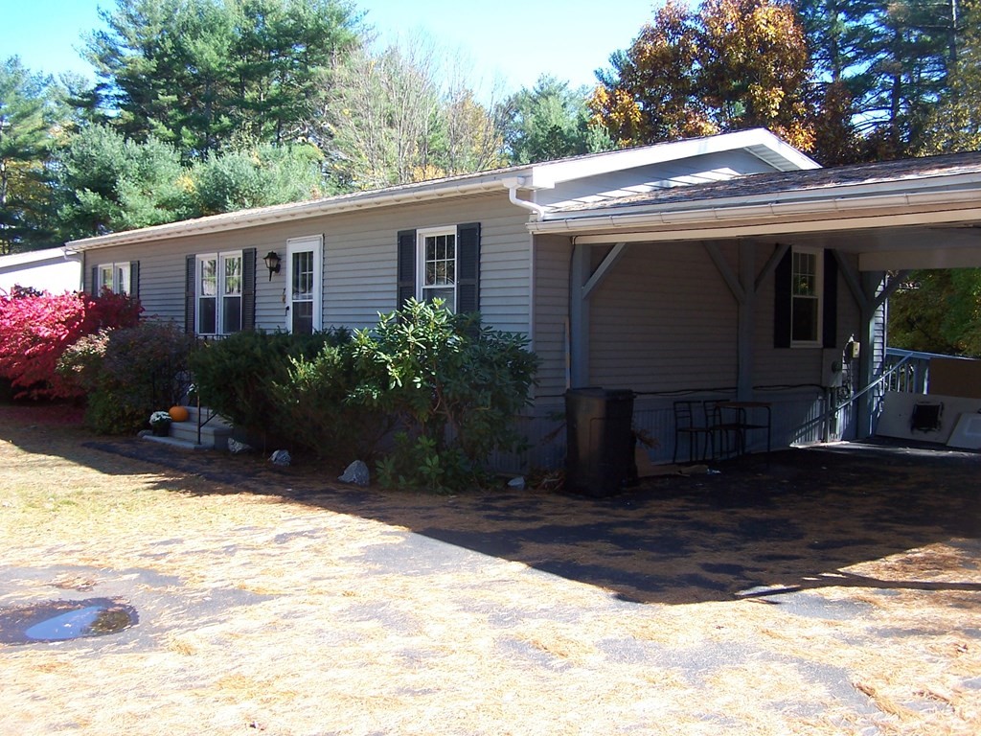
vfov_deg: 37.7
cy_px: 368
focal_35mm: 38
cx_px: 490
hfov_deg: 49.0
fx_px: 1077
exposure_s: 1/180
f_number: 2.8
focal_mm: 6.3
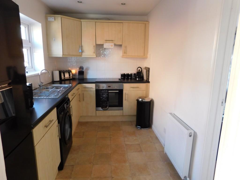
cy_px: 90
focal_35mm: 23
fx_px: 159
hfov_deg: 73.9
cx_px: 120
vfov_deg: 58.9
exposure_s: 1/30
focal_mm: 4
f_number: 3
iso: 220
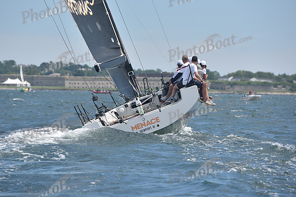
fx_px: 1931
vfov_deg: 5.8
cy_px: 86
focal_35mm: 235
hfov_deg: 8.8
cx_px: 137
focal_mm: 200
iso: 320
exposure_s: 1/800
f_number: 5.6
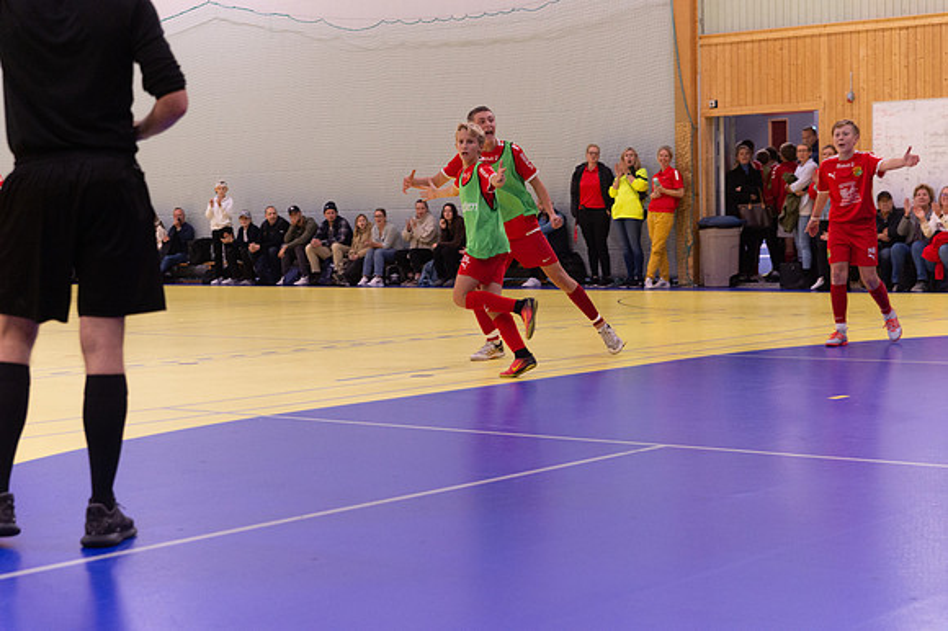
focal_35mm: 70
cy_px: 316
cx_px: 474
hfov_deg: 28.9
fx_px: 1842
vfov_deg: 19.4
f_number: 3.2
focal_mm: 70
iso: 2500
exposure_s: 1/400
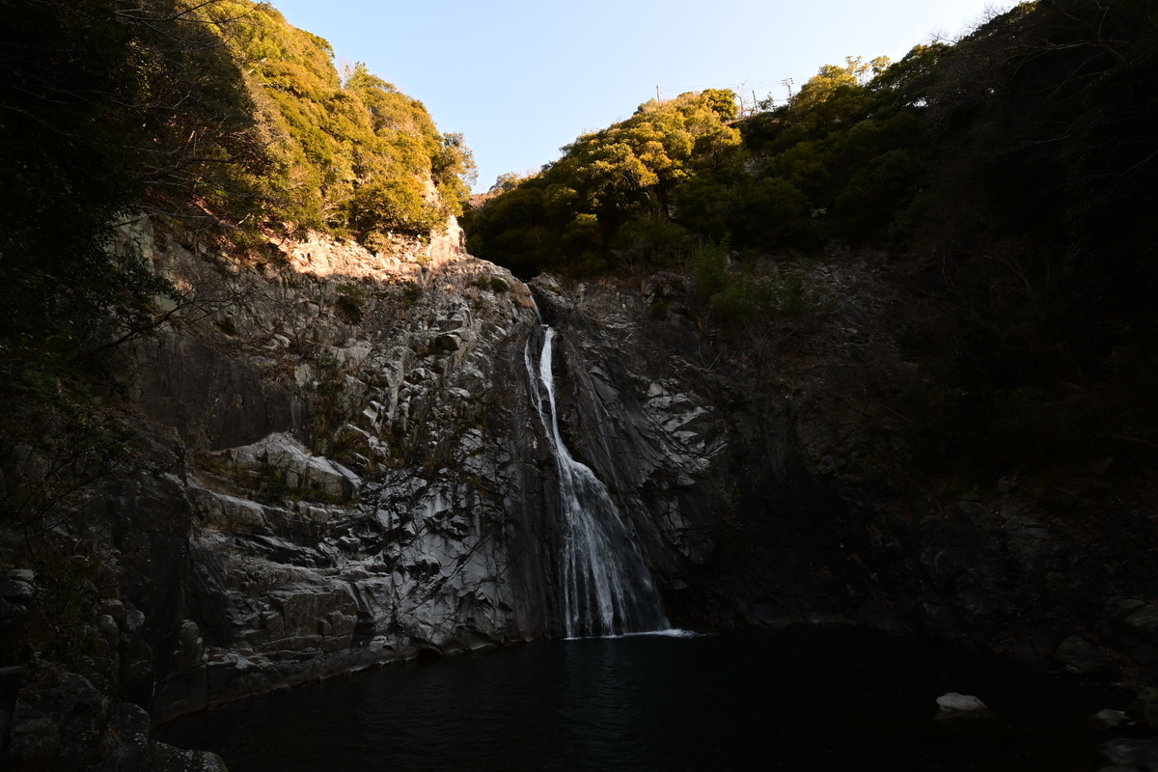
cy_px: 386
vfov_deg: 77.3
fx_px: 482
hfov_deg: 100.4
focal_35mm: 15
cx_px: 579
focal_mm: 10
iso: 100
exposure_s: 1/30
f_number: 9
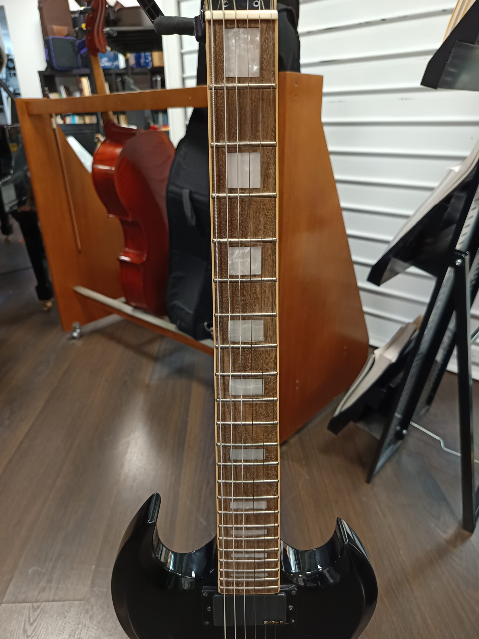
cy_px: 320
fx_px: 443
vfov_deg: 71.6
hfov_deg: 56.8
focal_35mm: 24
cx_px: 240
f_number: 1.7
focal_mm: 5.31
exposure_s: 1/50
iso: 992
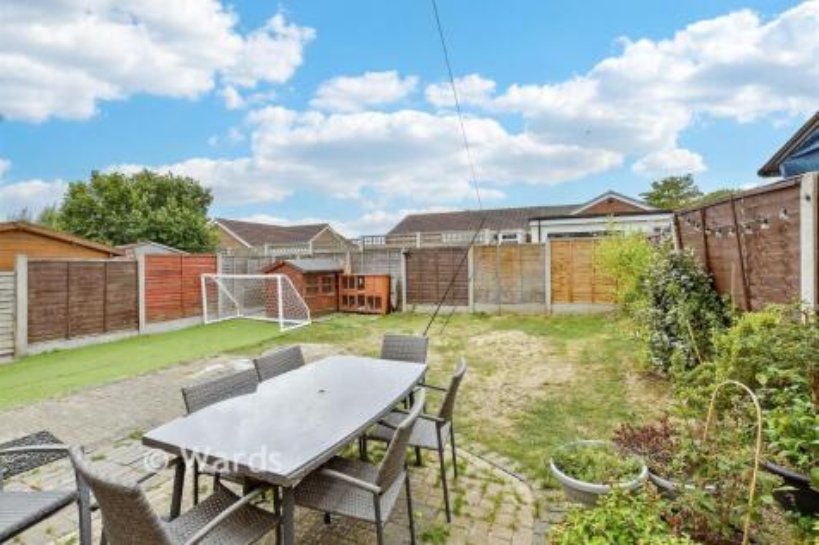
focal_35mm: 15
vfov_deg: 77.3
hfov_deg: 100.4
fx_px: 341
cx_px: 410
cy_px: 272
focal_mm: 10
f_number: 8
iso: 160
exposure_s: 1/250
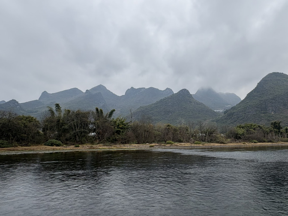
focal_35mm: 25
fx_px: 208
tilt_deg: +8.2
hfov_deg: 67.8
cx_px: 187
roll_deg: +0.2
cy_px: 111
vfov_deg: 54.9
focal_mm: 2.22
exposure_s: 1/1110
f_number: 2.2
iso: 50
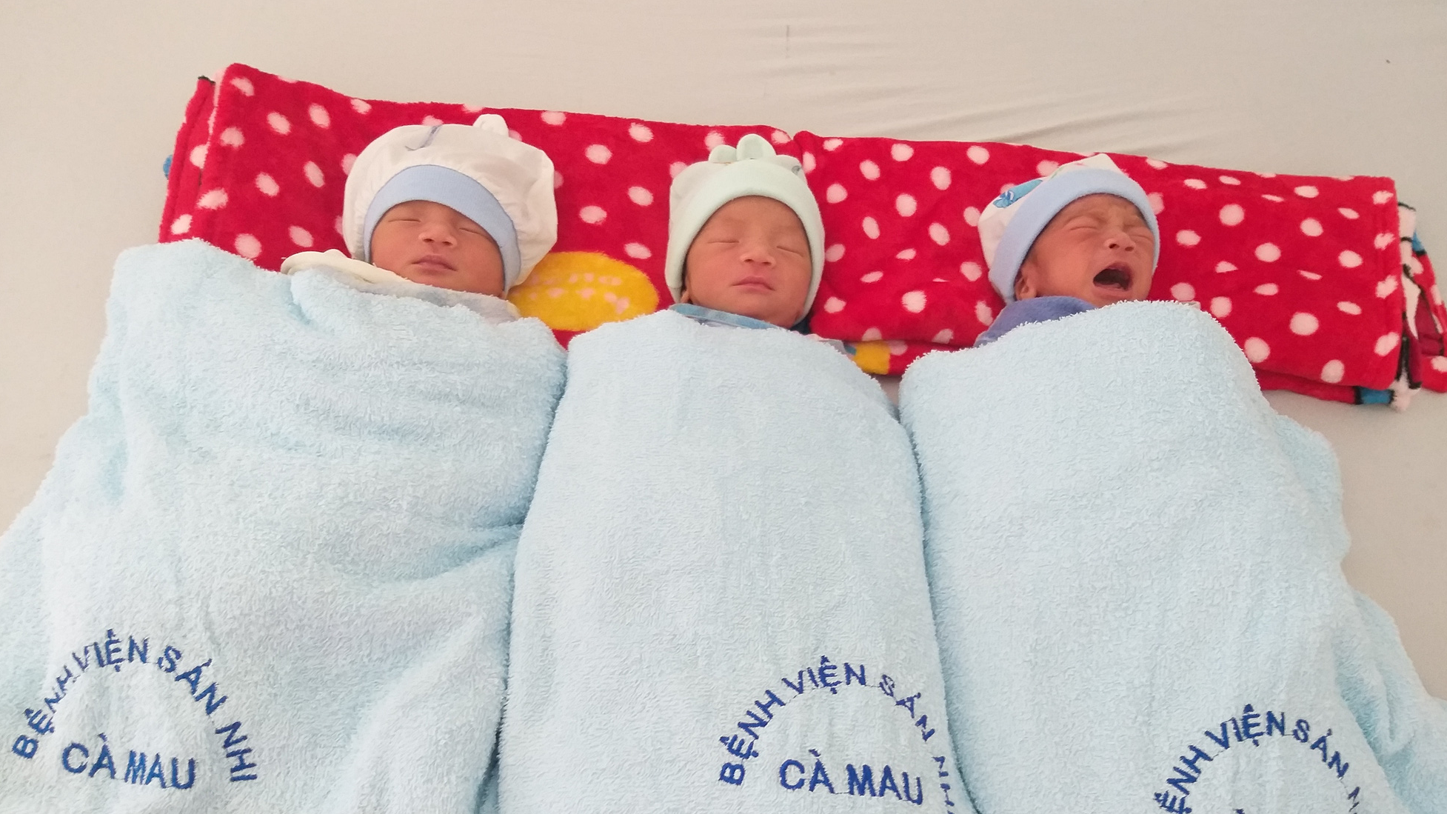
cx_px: 720
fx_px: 1113
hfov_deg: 66.1
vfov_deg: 39.7
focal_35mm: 29
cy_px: 547
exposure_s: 1/50
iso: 160
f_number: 1.7
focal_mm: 3.93
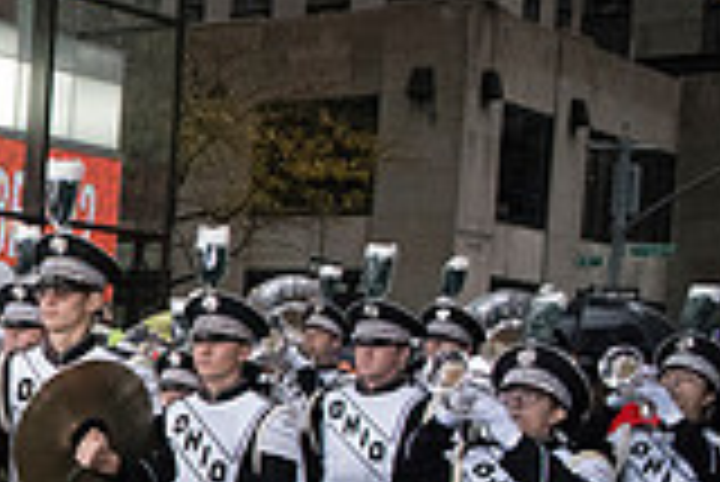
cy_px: 489
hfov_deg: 18.7
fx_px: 1742
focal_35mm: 87
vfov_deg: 15.4
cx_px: -536
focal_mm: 24
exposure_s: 1/4000
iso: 10000
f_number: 2.8
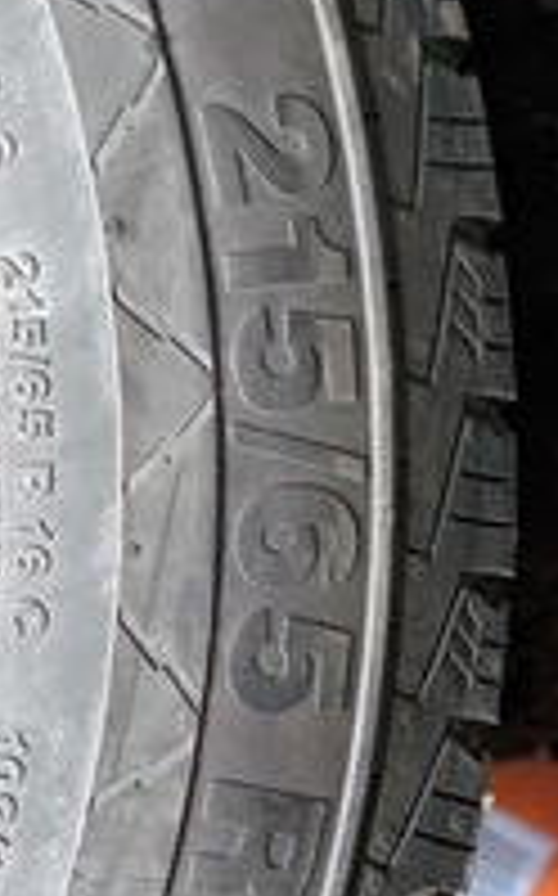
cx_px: 43
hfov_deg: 19.8
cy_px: 662
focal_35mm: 64
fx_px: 1561
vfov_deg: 31.5
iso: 2500
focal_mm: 6.92
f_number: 1.9
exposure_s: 1/50
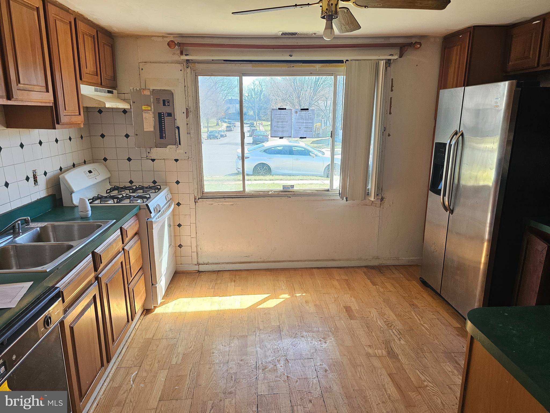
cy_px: 206
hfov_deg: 73.9
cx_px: 275
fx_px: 365
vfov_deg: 58.9
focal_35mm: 23
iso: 250
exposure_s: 1/359
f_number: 1.7
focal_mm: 6.3
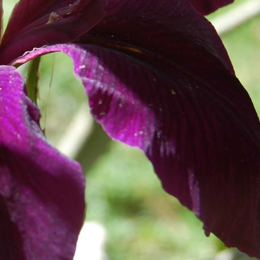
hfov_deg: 11.7
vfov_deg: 11.8
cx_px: 22
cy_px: 58
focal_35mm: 148
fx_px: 1258
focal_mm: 34
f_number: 6.3
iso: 200
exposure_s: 1/160
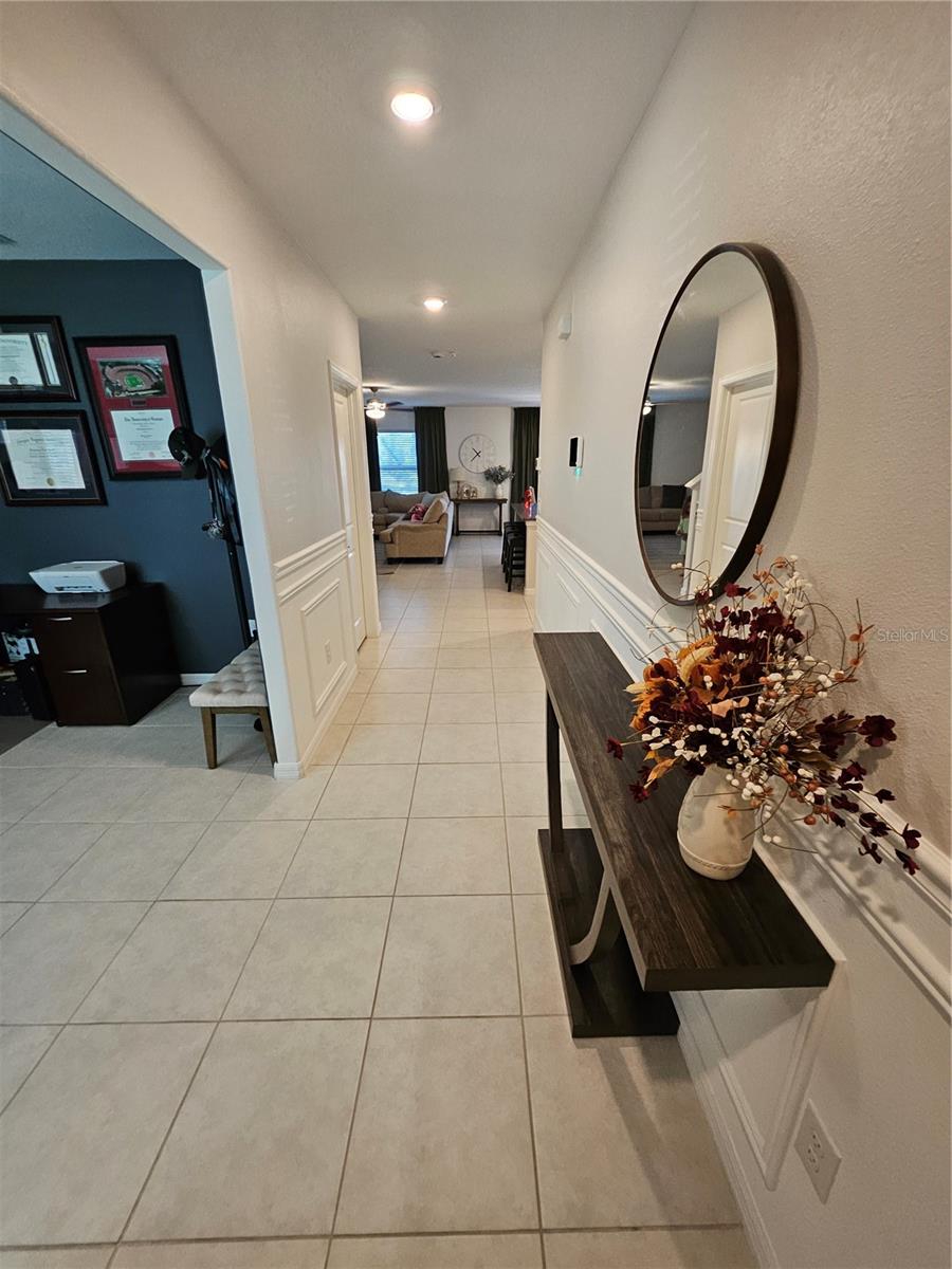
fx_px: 477
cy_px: 634
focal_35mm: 13
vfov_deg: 106.2
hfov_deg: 89.9
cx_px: 476
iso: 160
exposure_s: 1/60
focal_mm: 1.7
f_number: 2.2
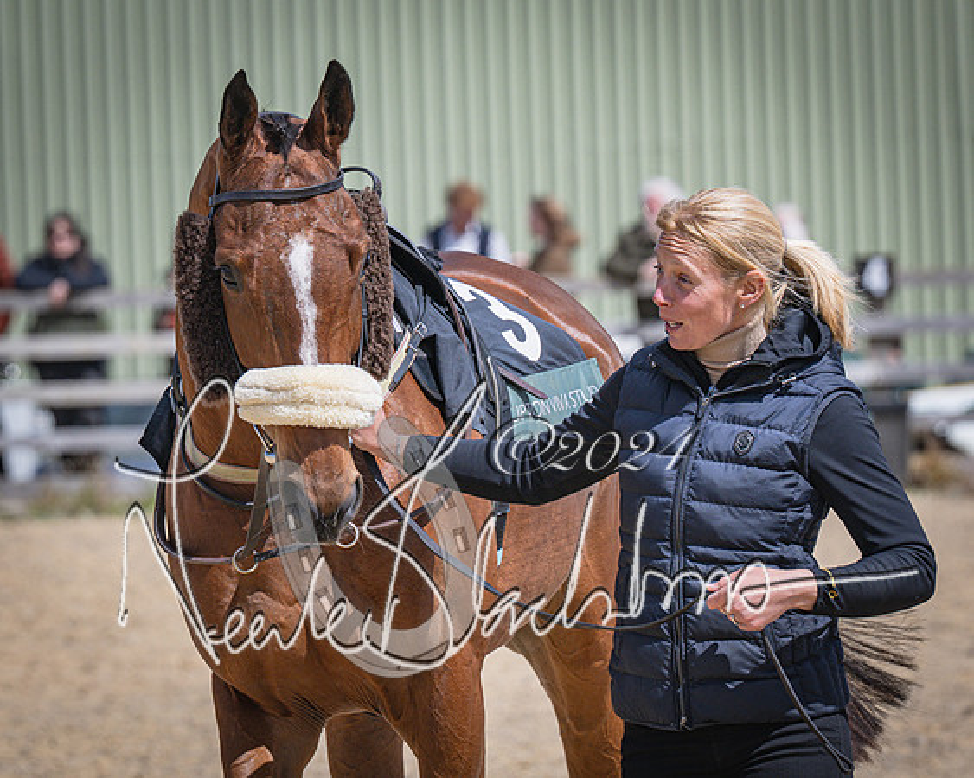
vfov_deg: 4.4
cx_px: 487
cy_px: 317
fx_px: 10081
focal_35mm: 350
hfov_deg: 5.5
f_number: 5
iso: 200
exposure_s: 1/2500
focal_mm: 175
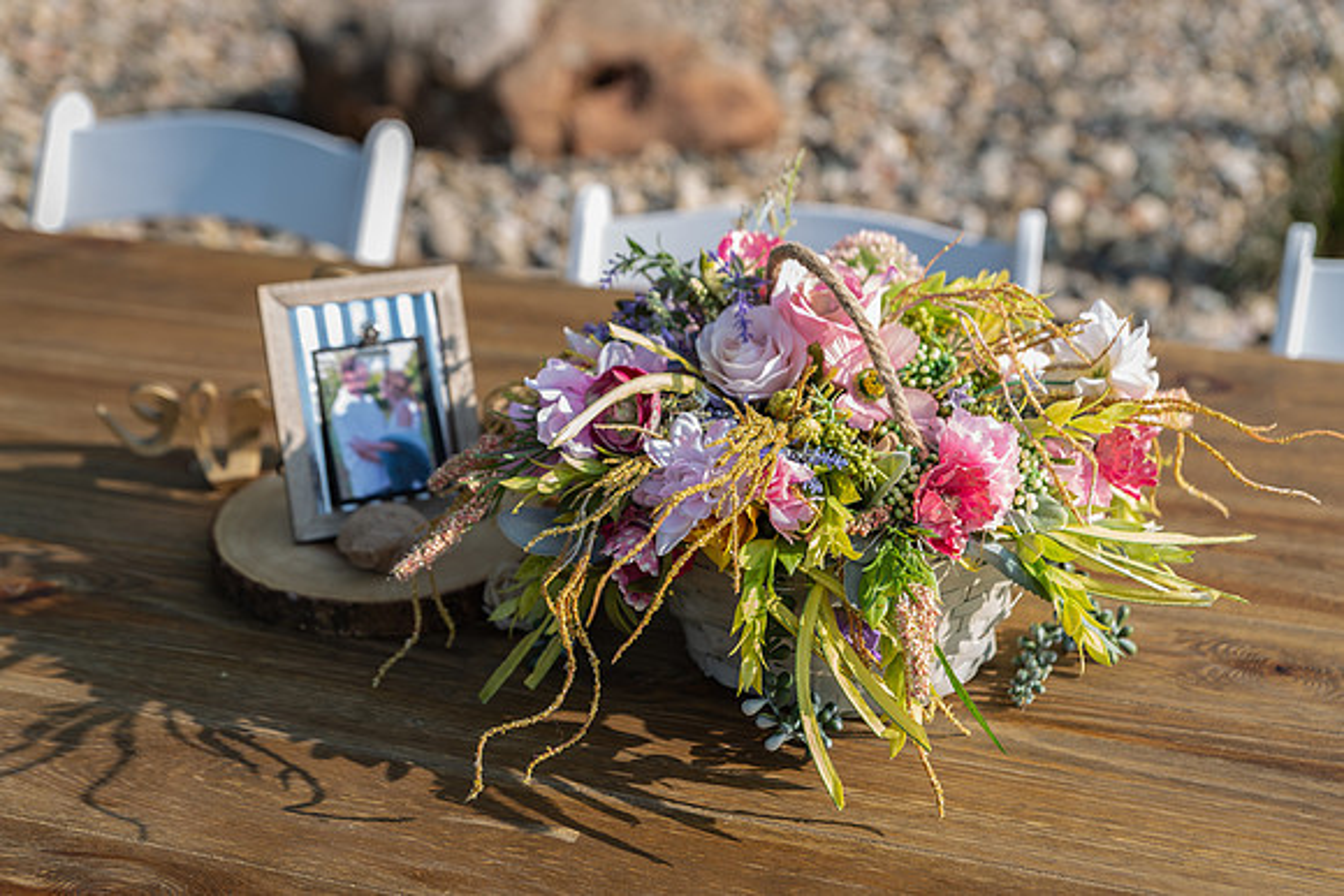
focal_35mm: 55
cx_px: 672
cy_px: 448
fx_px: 2054
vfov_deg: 24.6
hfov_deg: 36.2
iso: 64
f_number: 3.5
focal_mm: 55
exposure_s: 1/320
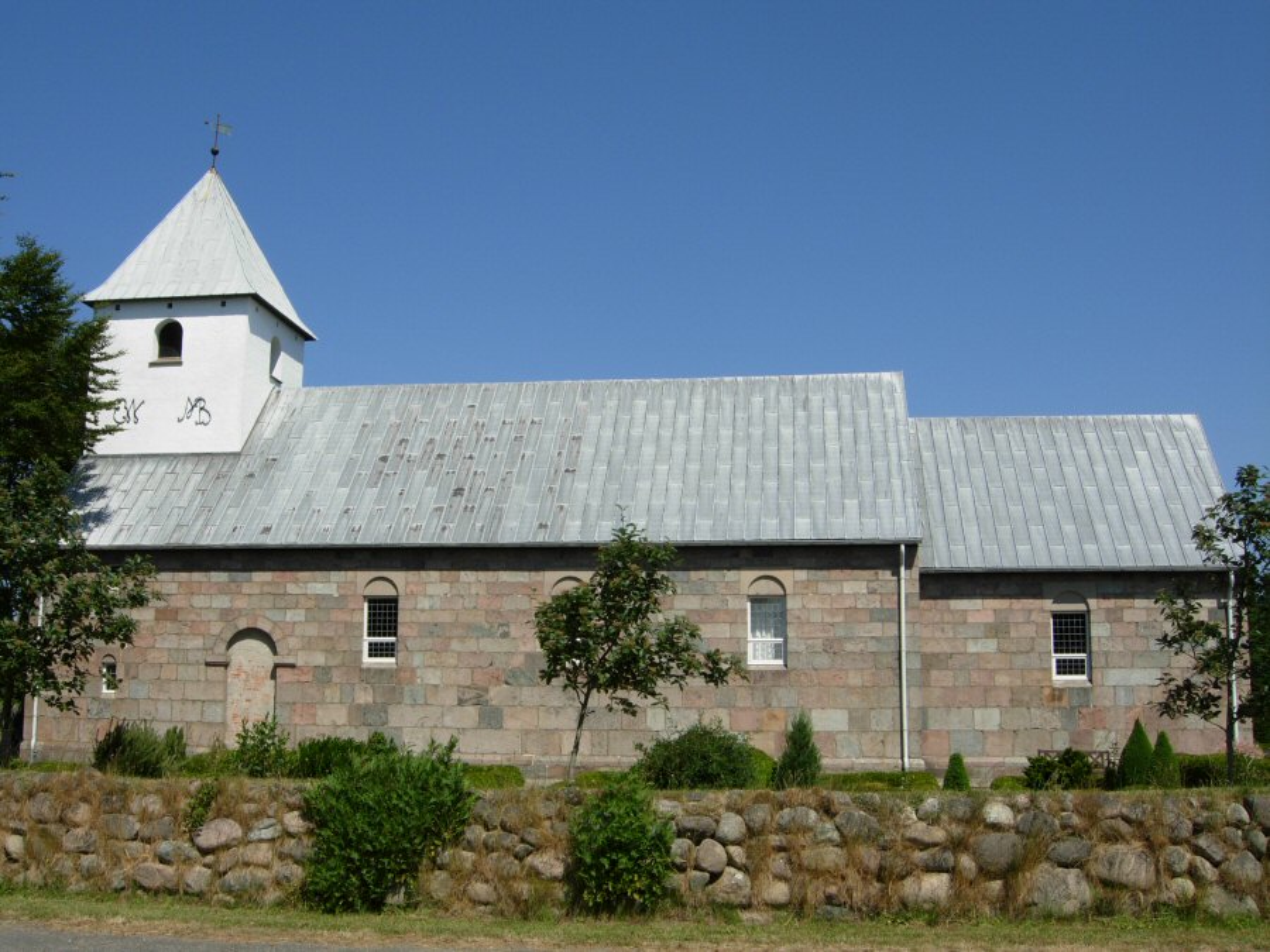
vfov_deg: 39.7
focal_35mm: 36
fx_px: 1321
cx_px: 635
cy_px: 476
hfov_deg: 51.4
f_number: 6.8
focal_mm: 7.5
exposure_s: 1/406
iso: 50
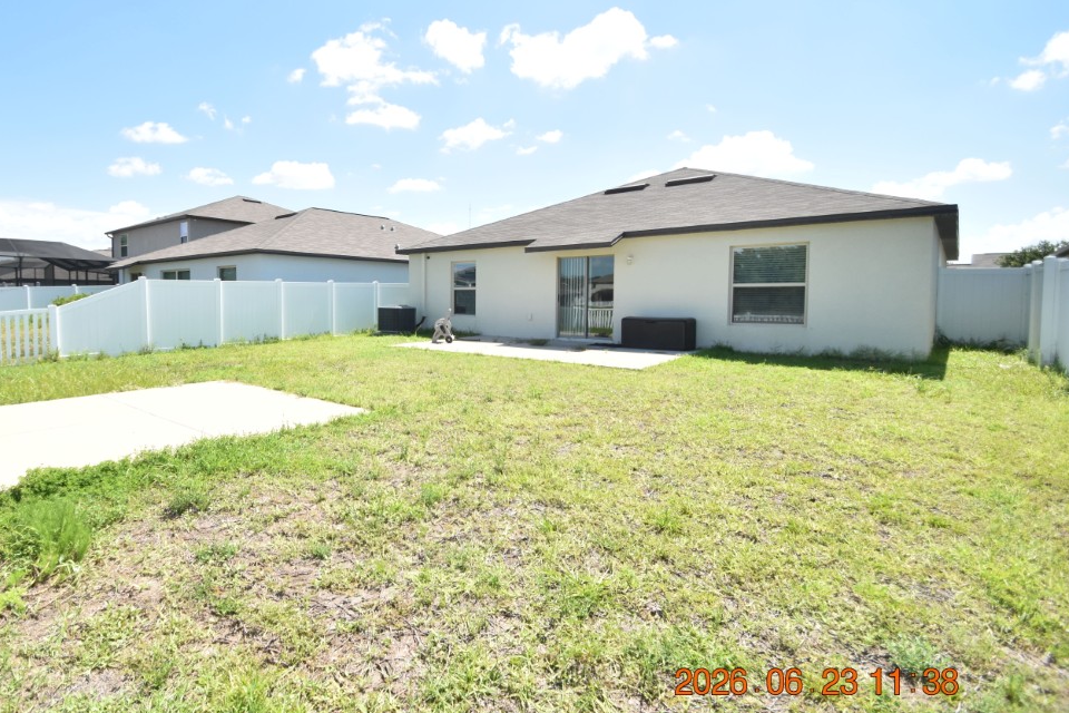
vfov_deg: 67.2
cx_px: 439
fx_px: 534
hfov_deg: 89.1
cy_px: 319
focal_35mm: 18
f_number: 3.5
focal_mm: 10
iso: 800
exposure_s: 1/4000
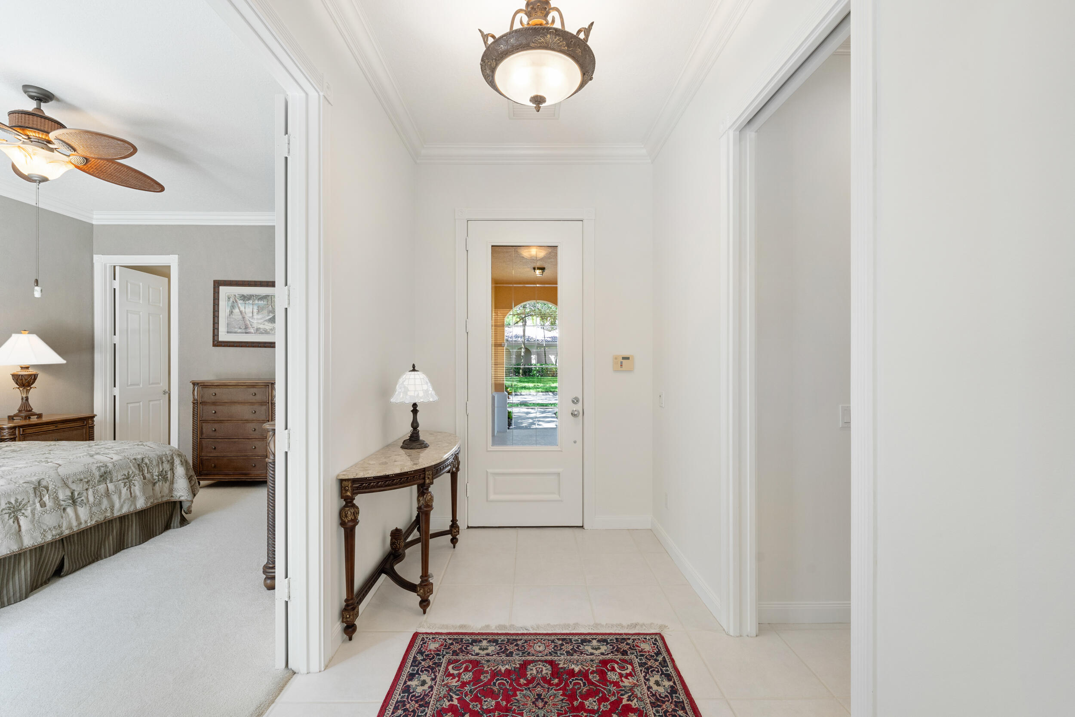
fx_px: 418
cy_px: 358
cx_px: 538
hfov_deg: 104.3
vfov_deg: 81.2
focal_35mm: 14
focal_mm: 14
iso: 250
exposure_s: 1/8
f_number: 9
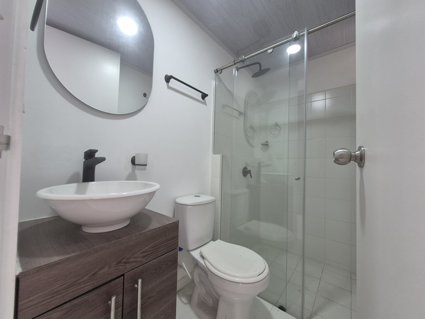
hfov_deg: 106.2
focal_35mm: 13
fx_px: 160
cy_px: 160
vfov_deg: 89.9
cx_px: 212
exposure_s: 1/60
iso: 200
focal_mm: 1.74
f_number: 2.2
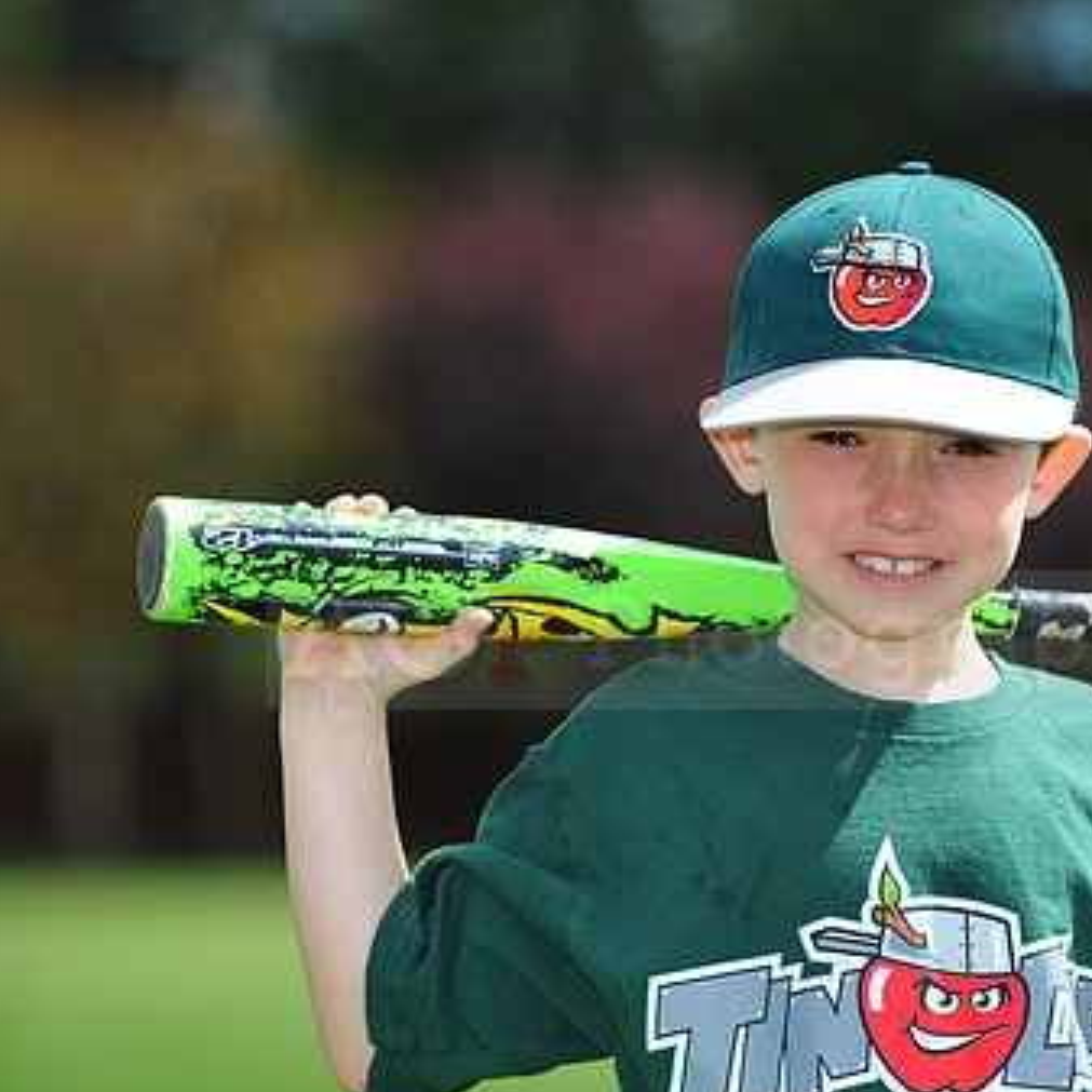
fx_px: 10422
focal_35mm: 292
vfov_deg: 6.0
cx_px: 810
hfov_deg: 6.0
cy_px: 612
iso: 400
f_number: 5
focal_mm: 200
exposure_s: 1/2000
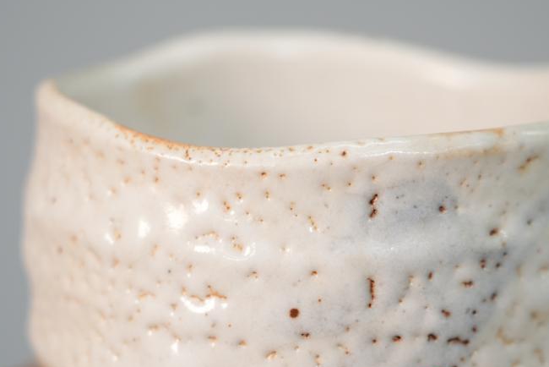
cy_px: 249
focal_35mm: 175
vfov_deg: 7.8
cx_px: 316
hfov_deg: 11.7
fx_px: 2670
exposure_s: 1/125
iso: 800
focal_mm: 105
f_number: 4
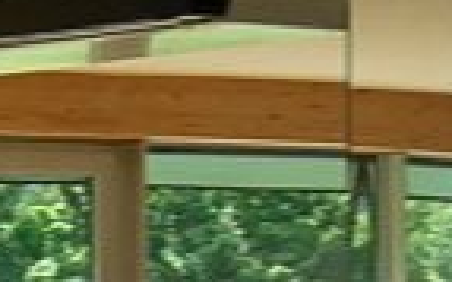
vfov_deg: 3.0
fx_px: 5328
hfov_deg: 4.8
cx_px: -218
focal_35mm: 433
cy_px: 941
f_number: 3.6
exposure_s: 1/640
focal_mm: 11.8
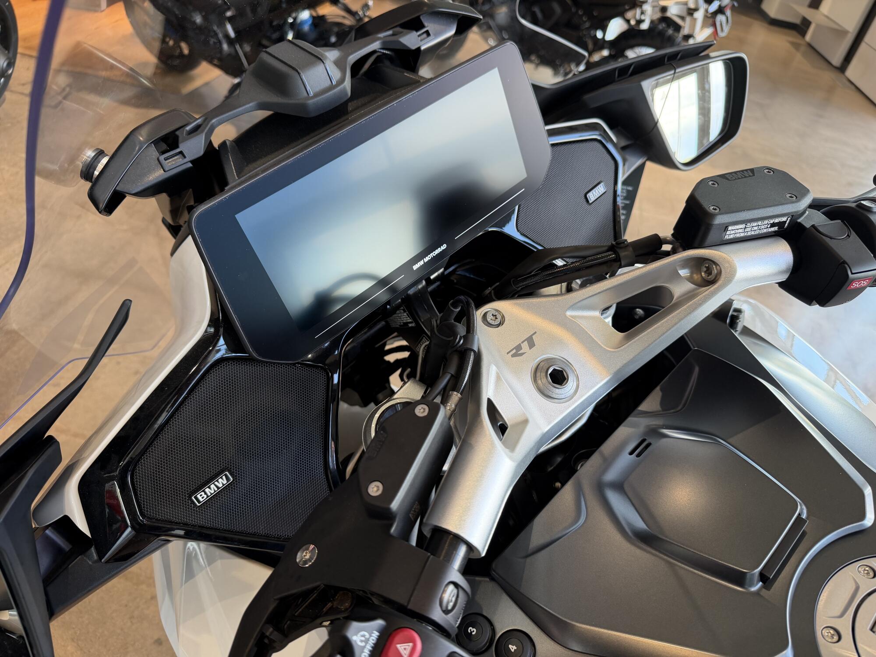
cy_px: 328
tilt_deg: -38.5
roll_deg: -11.3
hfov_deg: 71.6
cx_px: 438
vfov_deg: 56.8
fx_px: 607
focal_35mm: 24
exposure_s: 1/120
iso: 160
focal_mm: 6.76
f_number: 1.78
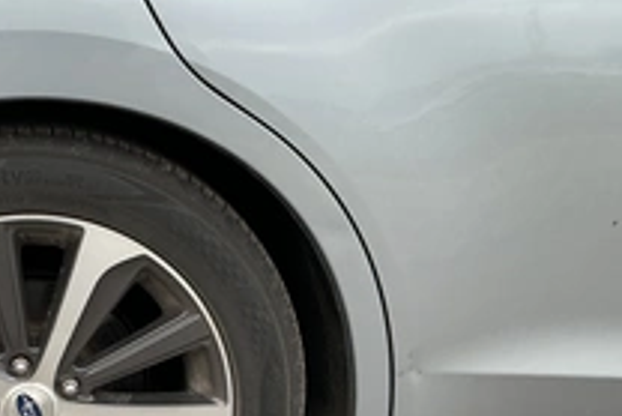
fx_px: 968
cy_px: 368
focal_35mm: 56
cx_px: 48
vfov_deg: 23.6
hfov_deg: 33.5
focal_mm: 3
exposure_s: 1/134
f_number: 1.8
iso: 20
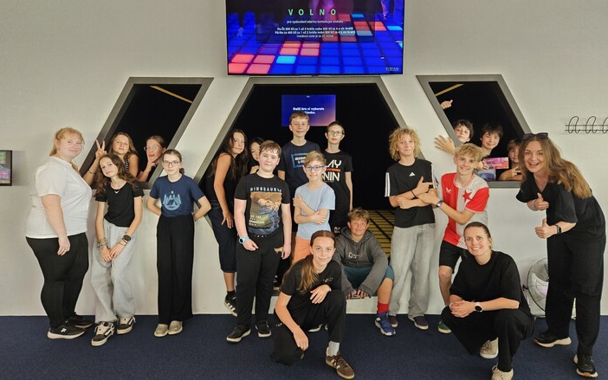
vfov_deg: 49.3
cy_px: 192
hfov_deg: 72.5
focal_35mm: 25
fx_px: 414
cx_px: 301
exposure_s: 1/142
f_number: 1.8
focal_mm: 5.4
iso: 500
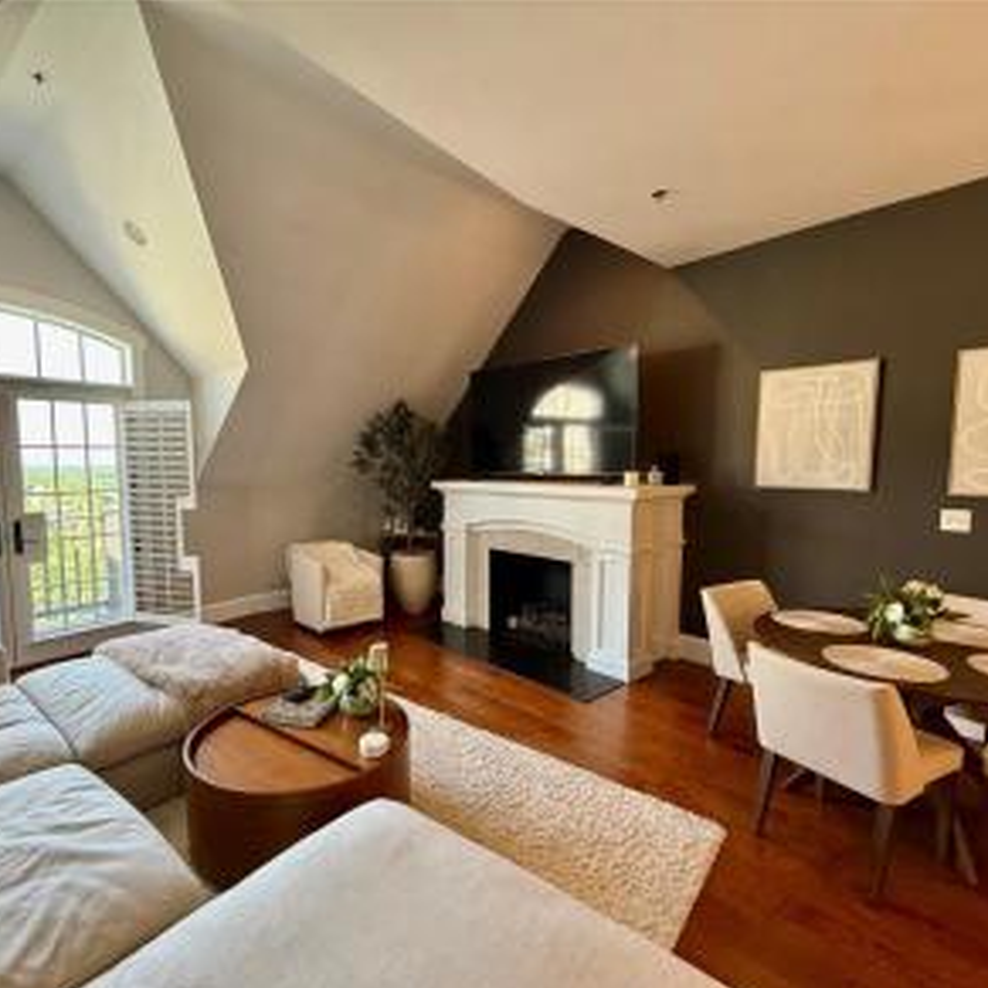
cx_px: 435
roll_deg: +0.1
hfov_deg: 83.6
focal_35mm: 17
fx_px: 549
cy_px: 506
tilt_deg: -4.6
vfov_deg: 84.0
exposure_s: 1/60
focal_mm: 2.22
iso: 250
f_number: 2.2
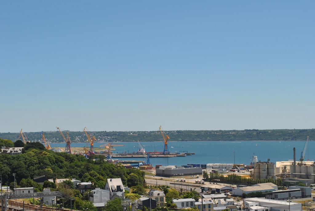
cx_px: 158
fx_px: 526
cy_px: 106
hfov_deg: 33.4
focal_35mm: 60
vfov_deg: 22.7
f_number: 8
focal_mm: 40
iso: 100
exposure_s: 1/320
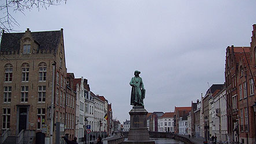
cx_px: 130
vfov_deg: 29.6
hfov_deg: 50.5
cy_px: 85
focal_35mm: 40
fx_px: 272
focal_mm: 6
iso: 80
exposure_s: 1/517
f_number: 2.7
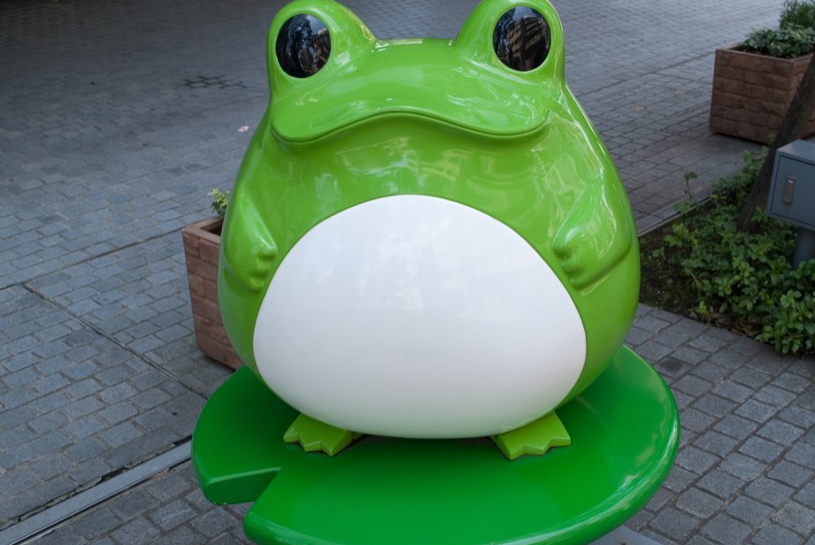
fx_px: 974
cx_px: 428
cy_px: 283
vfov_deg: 31.3
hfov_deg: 45.4
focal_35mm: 43
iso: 200
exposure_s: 1/100
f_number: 5
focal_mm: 24
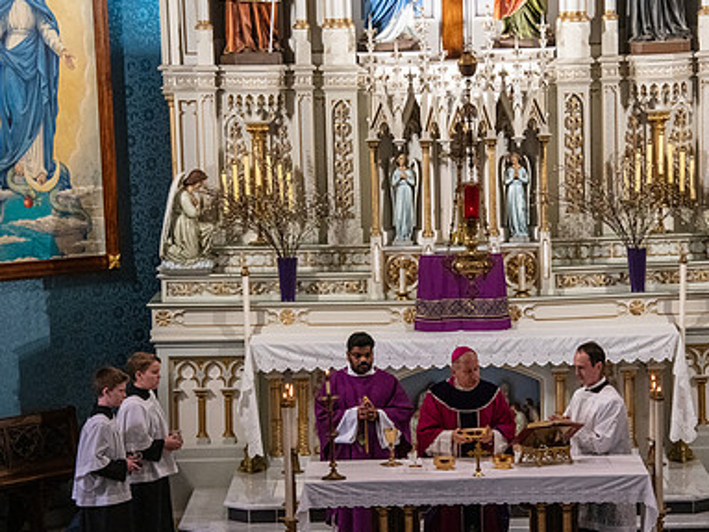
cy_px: 355
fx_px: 3337
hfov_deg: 12.1
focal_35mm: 163
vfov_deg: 9.1
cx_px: 442
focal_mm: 112
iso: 4000
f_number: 11
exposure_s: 1/80
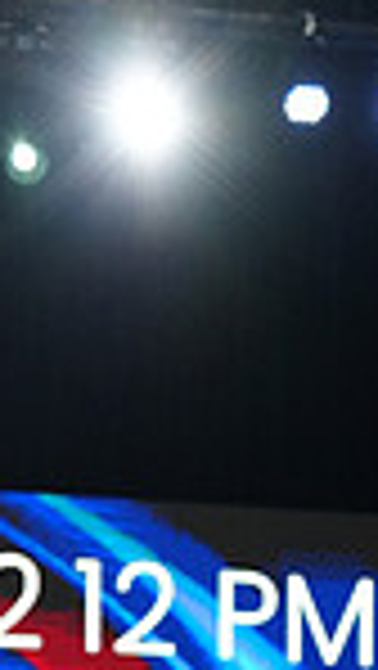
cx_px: 452
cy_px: 1273
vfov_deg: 6.6
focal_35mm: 318
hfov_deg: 3.8
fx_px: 5657
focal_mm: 78
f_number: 4
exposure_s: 1/320
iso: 2500
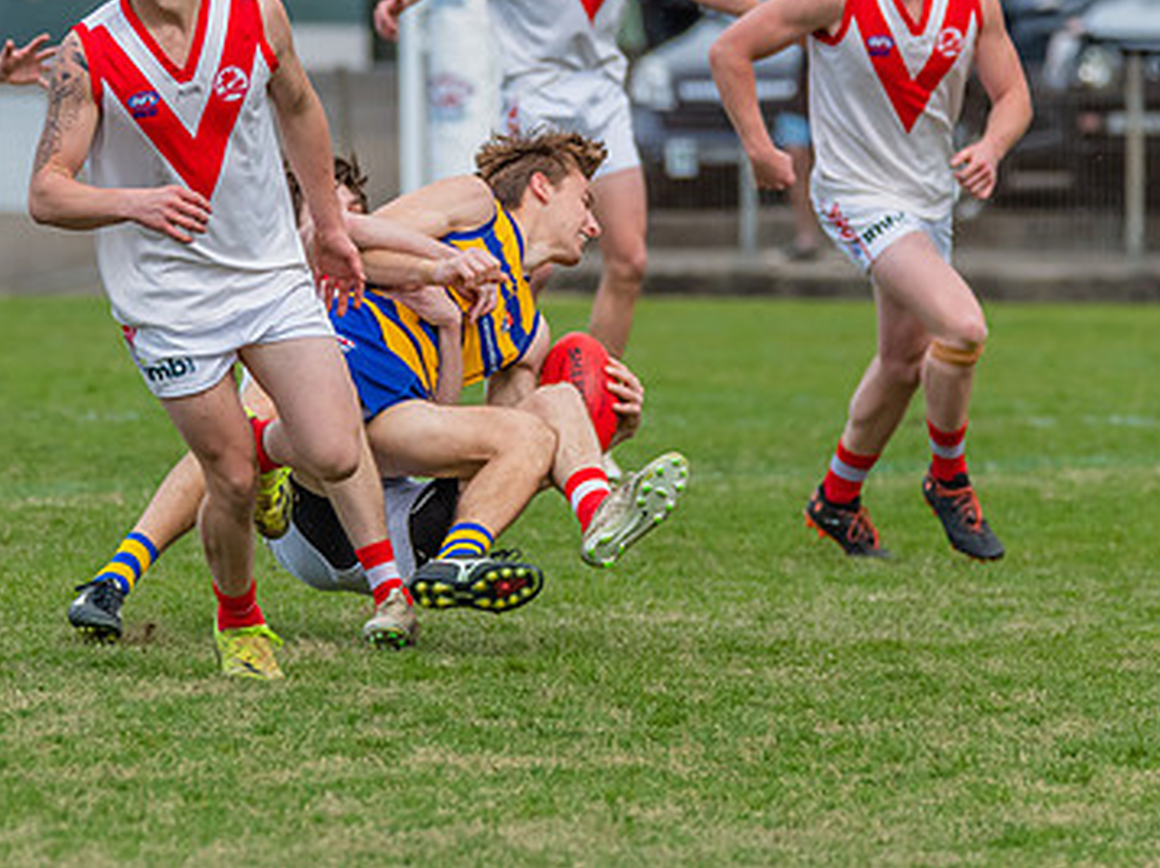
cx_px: 324
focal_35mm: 788
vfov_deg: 1.9
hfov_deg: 2.5
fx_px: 26380
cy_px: 179
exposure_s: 1/1600
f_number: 6
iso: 900
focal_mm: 350
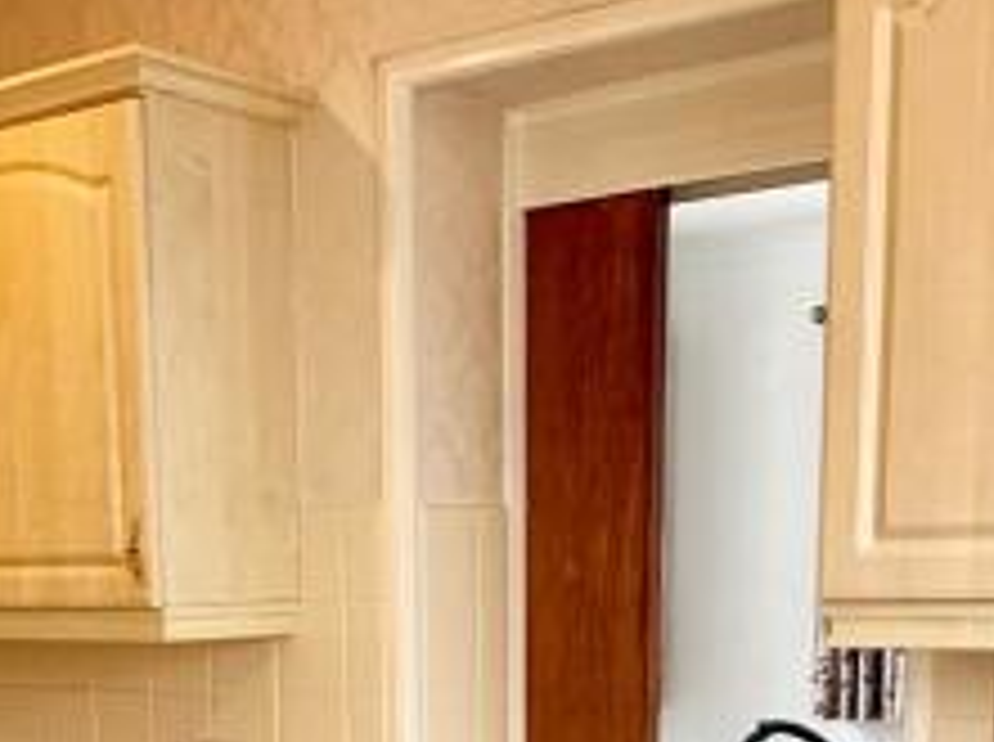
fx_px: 1863
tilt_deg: -11.1
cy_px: 967
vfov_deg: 20.5
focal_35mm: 65
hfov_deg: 29.8
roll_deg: +0.5
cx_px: 391
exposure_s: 1/99
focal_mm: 2.22
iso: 100
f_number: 2.2
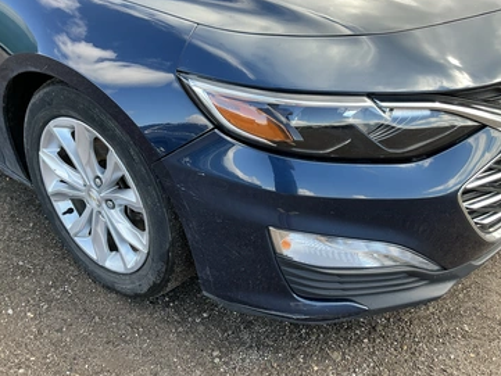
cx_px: 229
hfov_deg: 58.2
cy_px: 201
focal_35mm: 31
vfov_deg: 45.4
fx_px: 449
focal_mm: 3
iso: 20
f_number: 1.8
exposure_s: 1/122
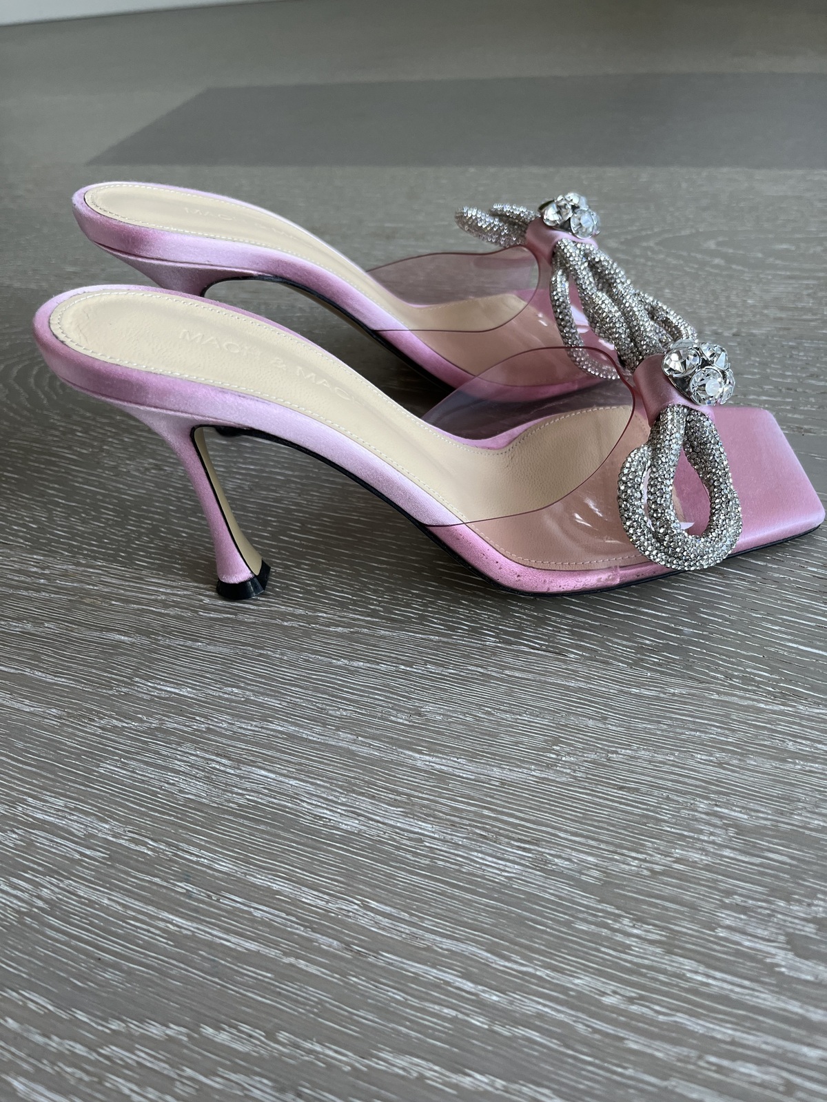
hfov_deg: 53.1
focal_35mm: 26
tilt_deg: -42.0
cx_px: 414
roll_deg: +10.1
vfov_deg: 67.3
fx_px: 828
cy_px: 551
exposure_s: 1/121
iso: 125
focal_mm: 5.1
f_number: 1.6
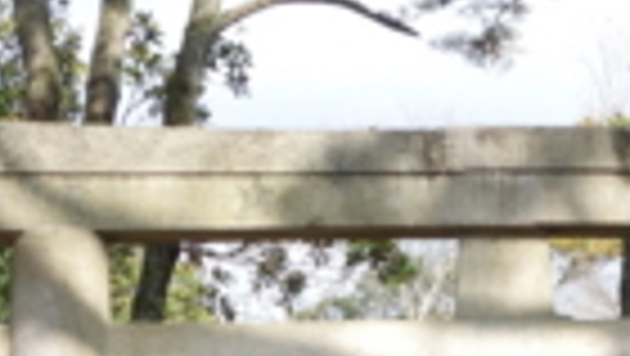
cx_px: 670
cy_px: 561
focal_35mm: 167
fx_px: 2792
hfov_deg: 12.7
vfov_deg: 7.2
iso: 125
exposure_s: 1/160
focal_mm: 10.4
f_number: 5.6
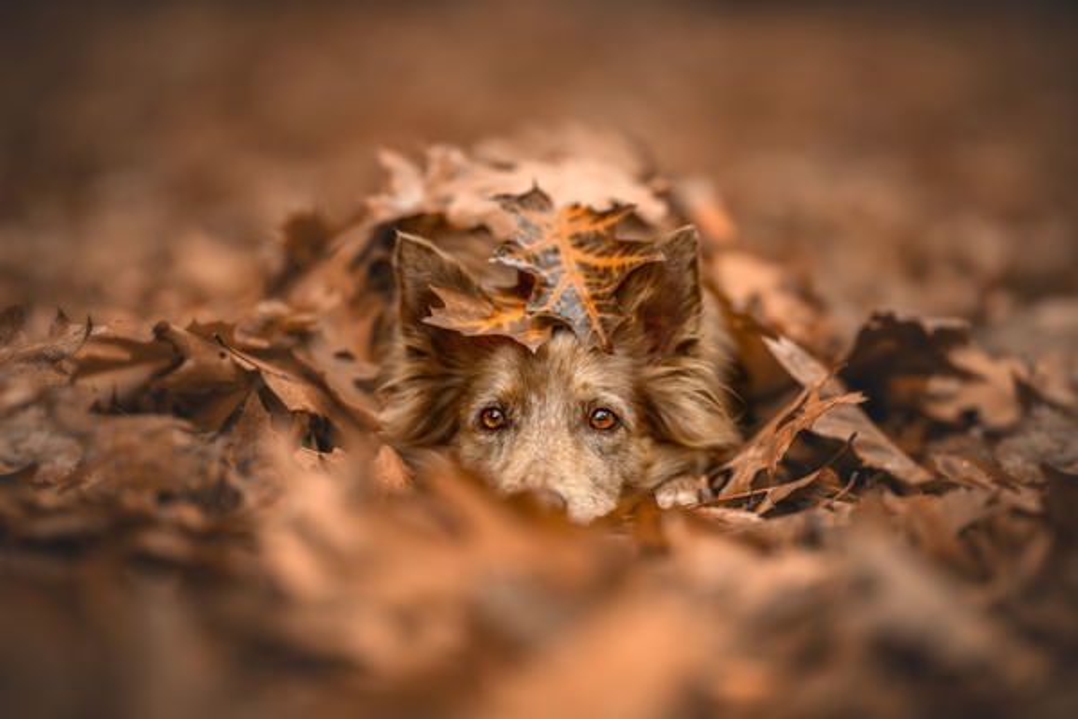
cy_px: 360
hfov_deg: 23.9
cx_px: 539
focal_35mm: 85
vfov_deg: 16.1
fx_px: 2545
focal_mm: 85
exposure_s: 1/2000
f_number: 1.2
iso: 250
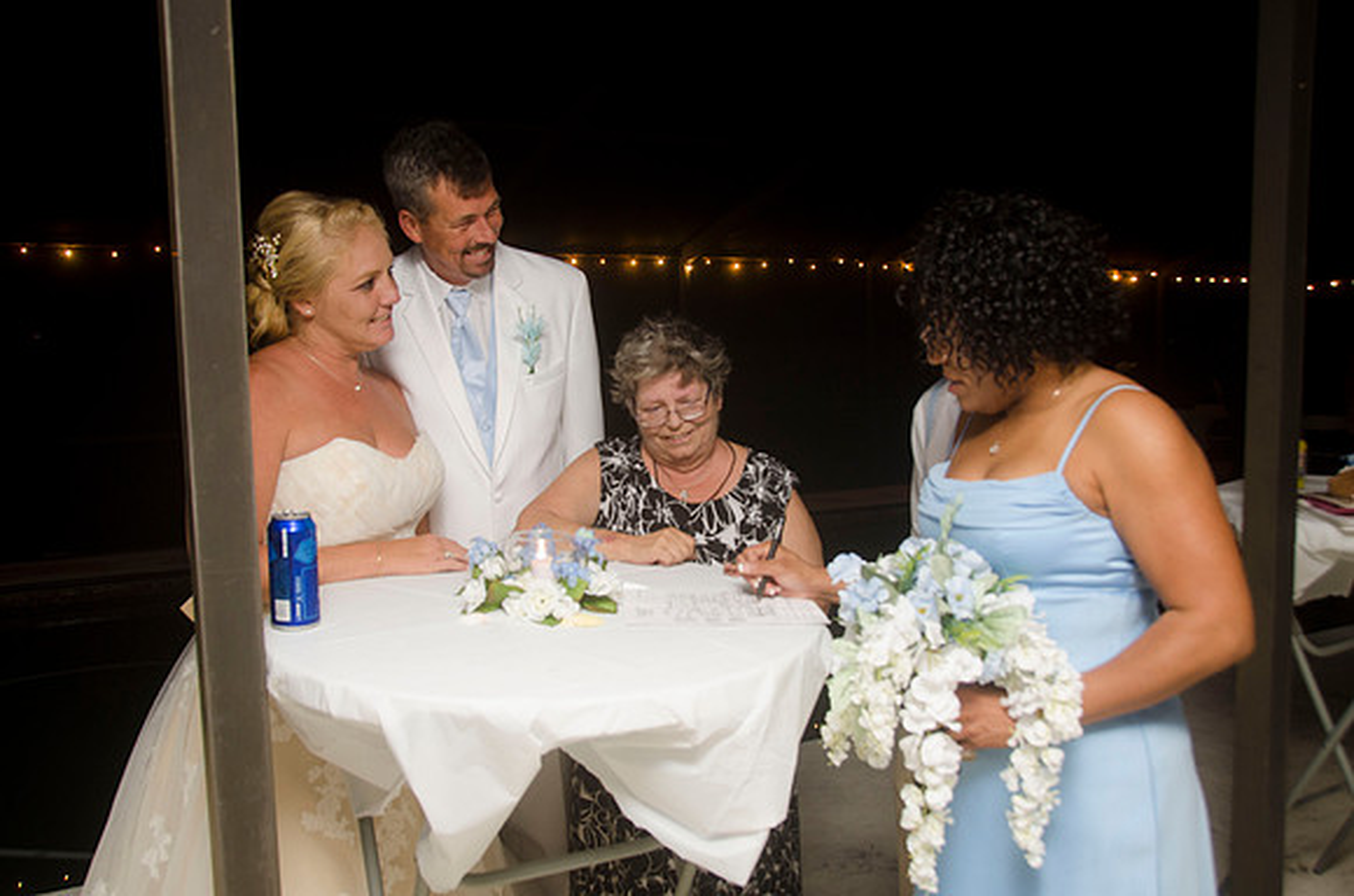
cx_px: 677
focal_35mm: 30
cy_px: 448
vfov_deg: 43.4
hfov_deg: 62.0
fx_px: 1126
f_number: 5.6
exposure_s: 1/60
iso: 400
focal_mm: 20
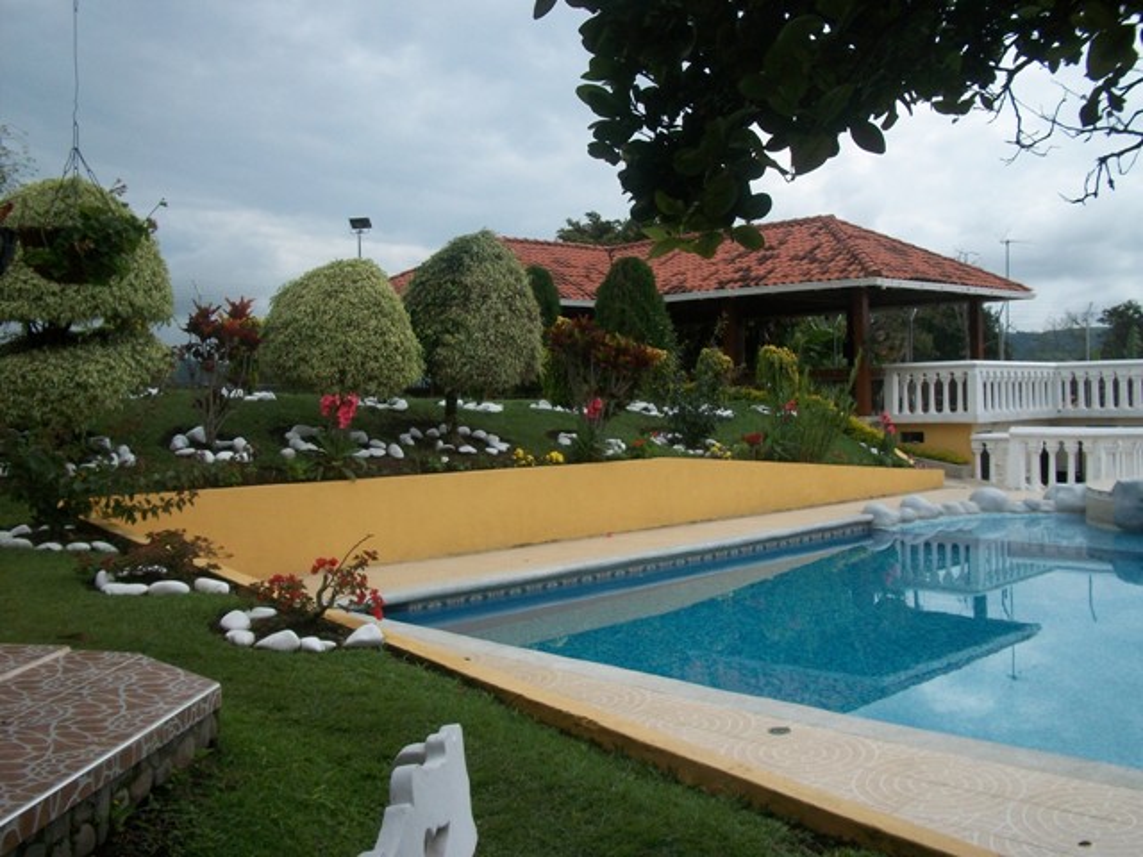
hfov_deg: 56.8
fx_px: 1057
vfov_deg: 44.2
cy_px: 428
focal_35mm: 32
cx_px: 572
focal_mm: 5.7
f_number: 5.5
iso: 80
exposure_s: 1/500
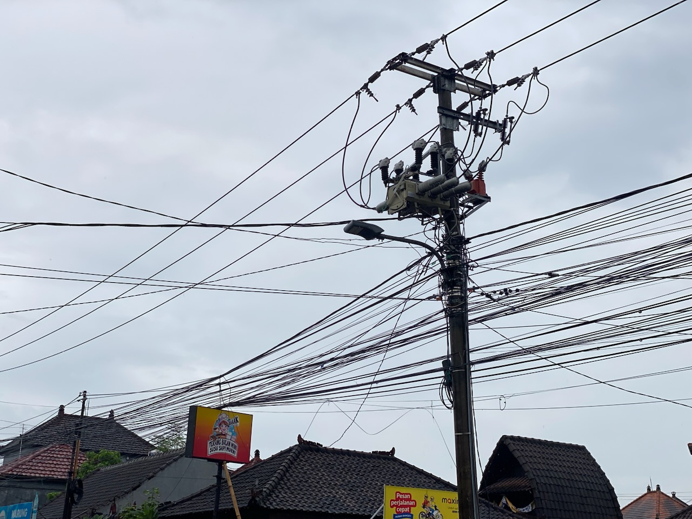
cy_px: 260
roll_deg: -2.6
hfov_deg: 36.8
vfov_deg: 28.0
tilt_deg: +17.7
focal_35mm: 52
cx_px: 346
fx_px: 1040
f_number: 2
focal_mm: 6
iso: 20
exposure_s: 1/1199
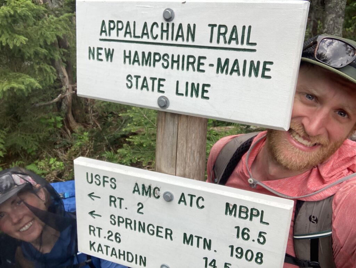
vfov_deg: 44.2
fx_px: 329
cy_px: 134
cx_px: 178
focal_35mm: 32
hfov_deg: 56.8
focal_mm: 2.87
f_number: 2.2
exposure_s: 1/121
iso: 32
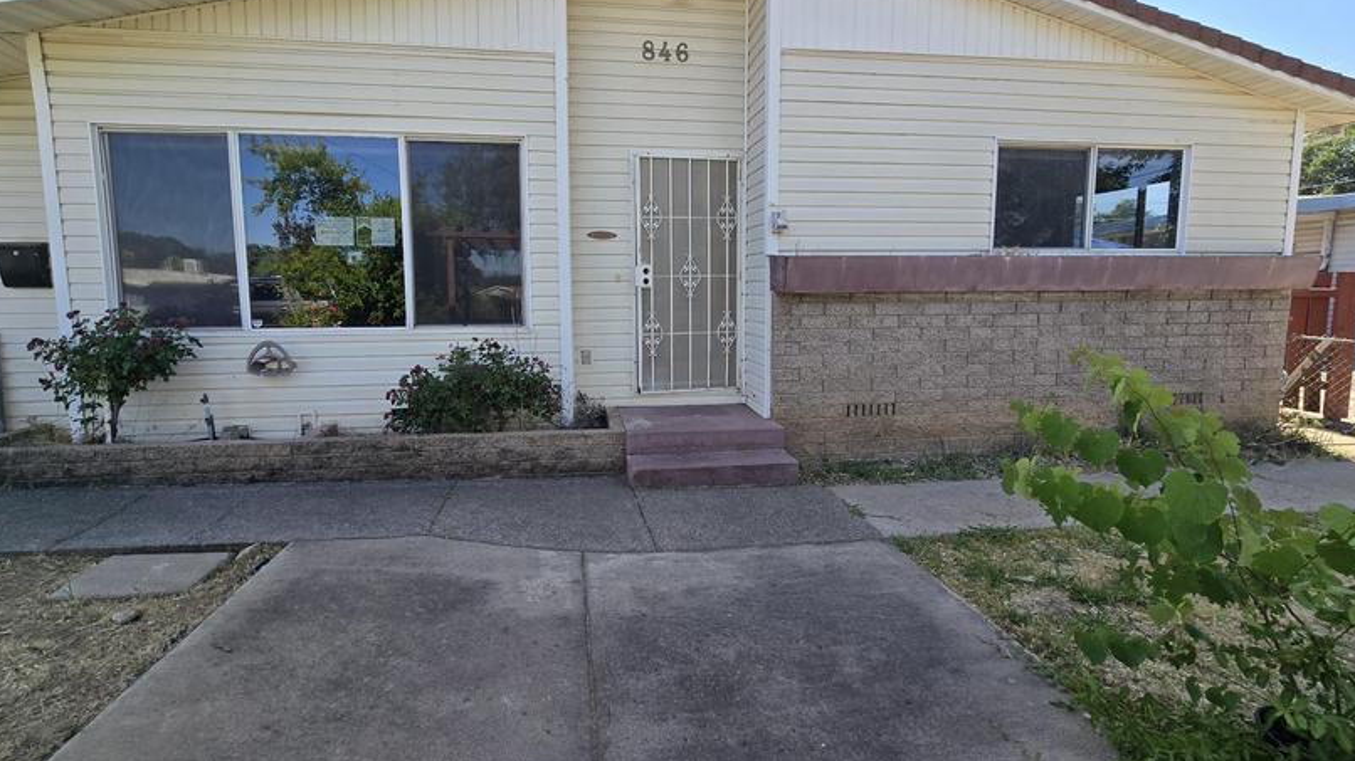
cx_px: 651
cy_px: 338
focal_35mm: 15
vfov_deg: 70.3
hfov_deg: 103.0
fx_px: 539
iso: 50
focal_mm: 2.2
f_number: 2.2
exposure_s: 1/833
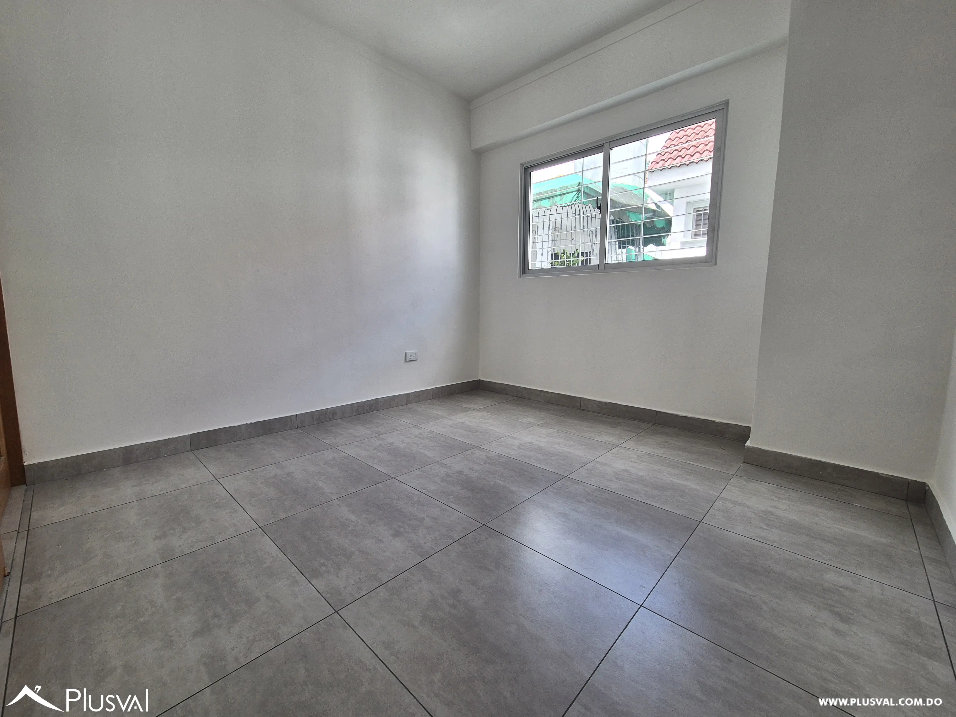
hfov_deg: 106.2
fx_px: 359
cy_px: 358
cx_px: 478
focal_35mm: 13
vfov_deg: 89.9
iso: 50
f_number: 2.2
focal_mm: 2.2
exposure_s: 1/140
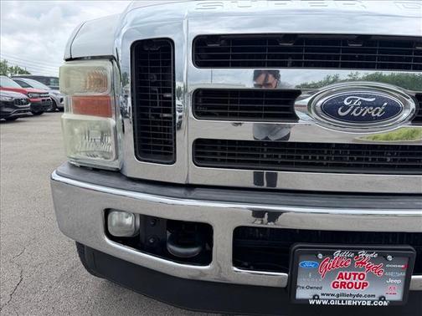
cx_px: 211
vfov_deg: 56.8
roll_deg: -2.5
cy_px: 158
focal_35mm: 24
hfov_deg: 71.6
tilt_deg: -8.8
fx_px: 293
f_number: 1.78
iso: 100
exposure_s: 1/2000
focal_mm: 6.76
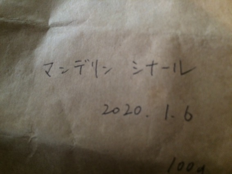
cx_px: 116
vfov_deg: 48.2
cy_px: 87
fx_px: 194
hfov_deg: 61.7
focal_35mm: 29
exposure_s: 1/30
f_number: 2.2
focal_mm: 4.15
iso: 320
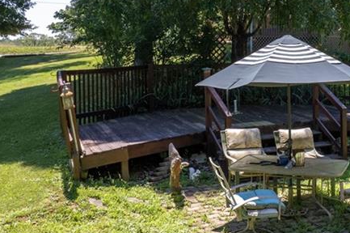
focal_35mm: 52
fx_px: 505
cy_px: 58
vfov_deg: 25.6
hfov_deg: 36.5
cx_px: 296
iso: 100
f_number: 2.8
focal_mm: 8.38
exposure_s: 1/500
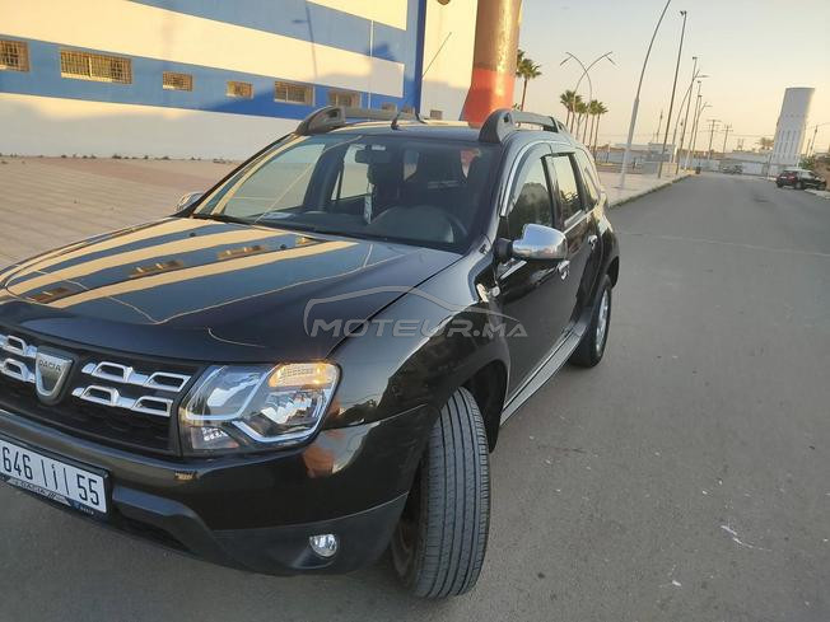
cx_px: 415
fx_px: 623
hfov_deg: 67.3
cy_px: 311
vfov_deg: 53.1
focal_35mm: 26
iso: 100
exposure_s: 1/531
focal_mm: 4.74
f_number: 1.79
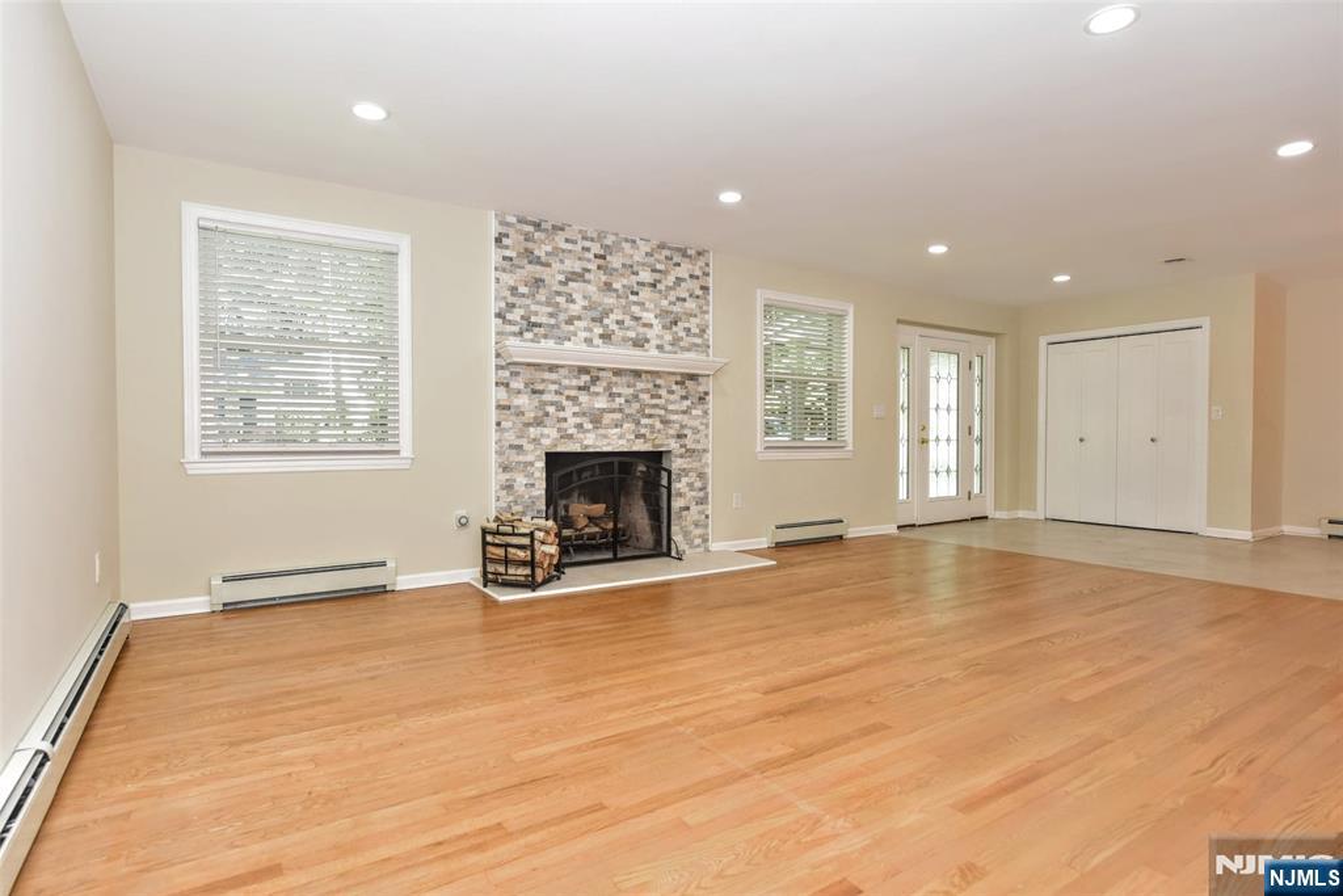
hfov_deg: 86.9
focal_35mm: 19
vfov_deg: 64.6
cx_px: 672
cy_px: 448
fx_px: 709
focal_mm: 19
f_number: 5
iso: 800
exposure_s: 1/100
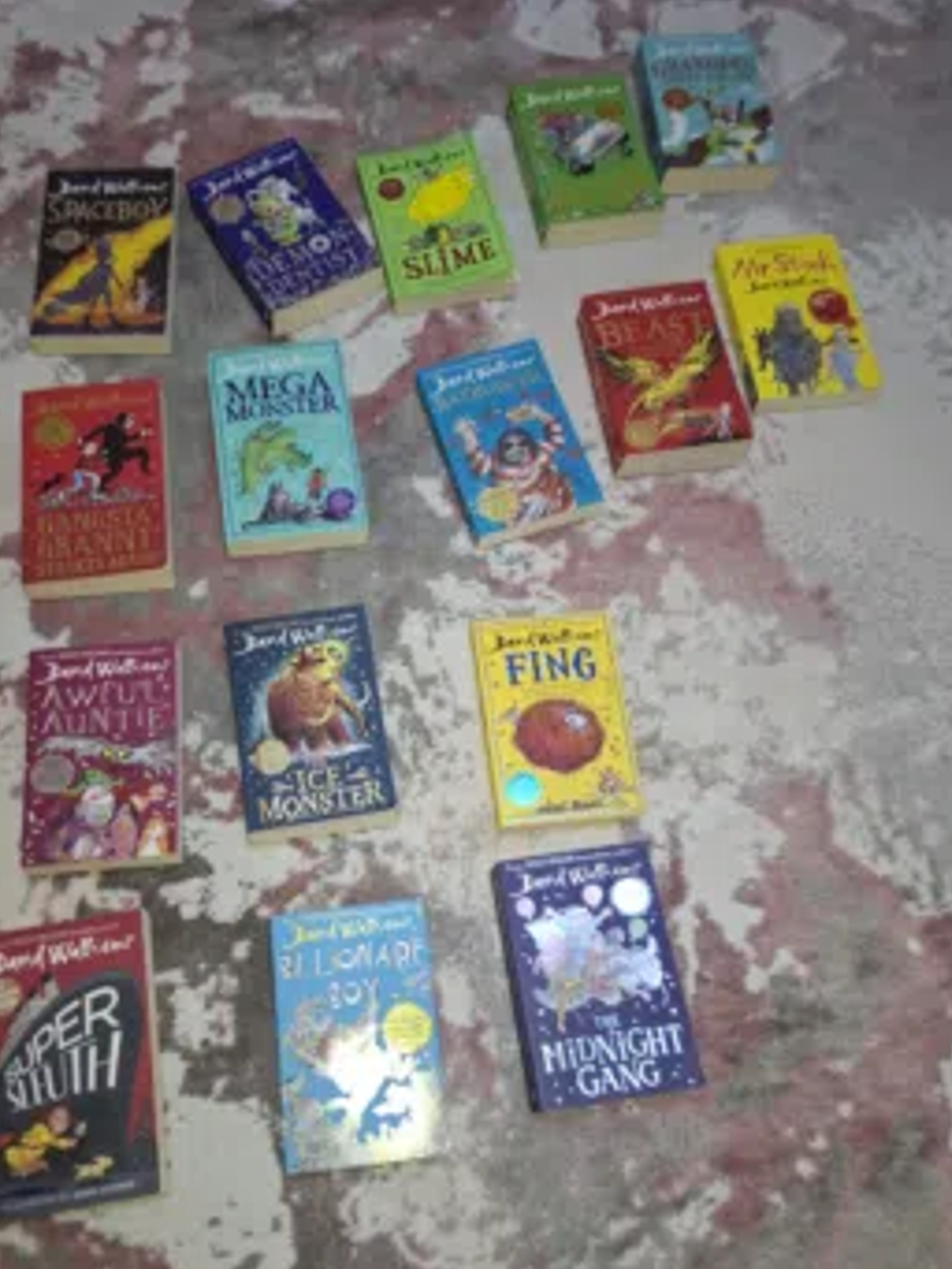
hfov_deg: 51.2
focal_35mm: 27
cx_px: 409
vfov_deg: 64.9
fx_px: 989
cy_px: 741
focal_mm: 5.54
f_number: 1.8
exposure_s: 1/50
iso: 200
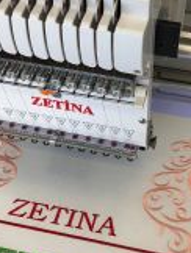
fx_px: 506
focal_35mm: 69
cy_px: 84
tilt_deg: -44.0
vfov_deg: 27.9
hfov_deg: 21.3
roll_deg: -0.9
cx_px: 127
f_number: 1.8
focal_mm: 3.99
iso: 20
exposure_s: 1/173
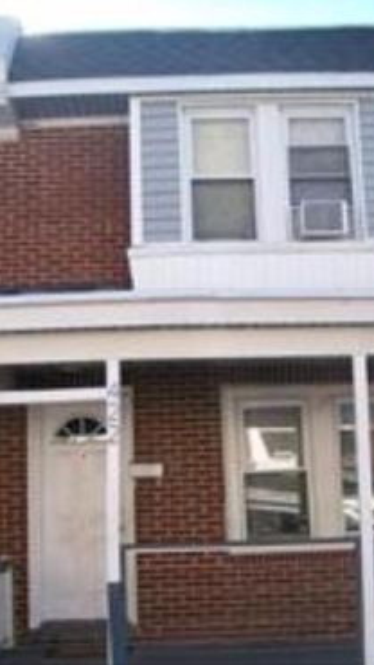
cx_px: 246
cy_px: 333
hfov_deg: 22.5
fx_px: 935
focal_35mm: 53
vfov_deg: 39.2
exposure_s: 1/396
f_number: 2.7
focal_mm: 6
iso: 80
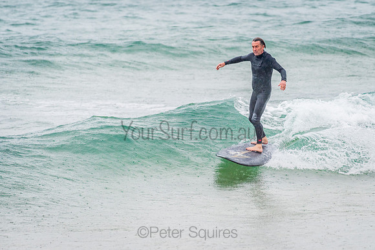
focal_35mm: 606
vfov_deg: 2.3
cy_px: 117
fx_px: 6310
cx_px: 208
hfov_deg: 3.4
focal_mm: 500
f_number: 5.6
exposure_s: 1/320
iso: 360
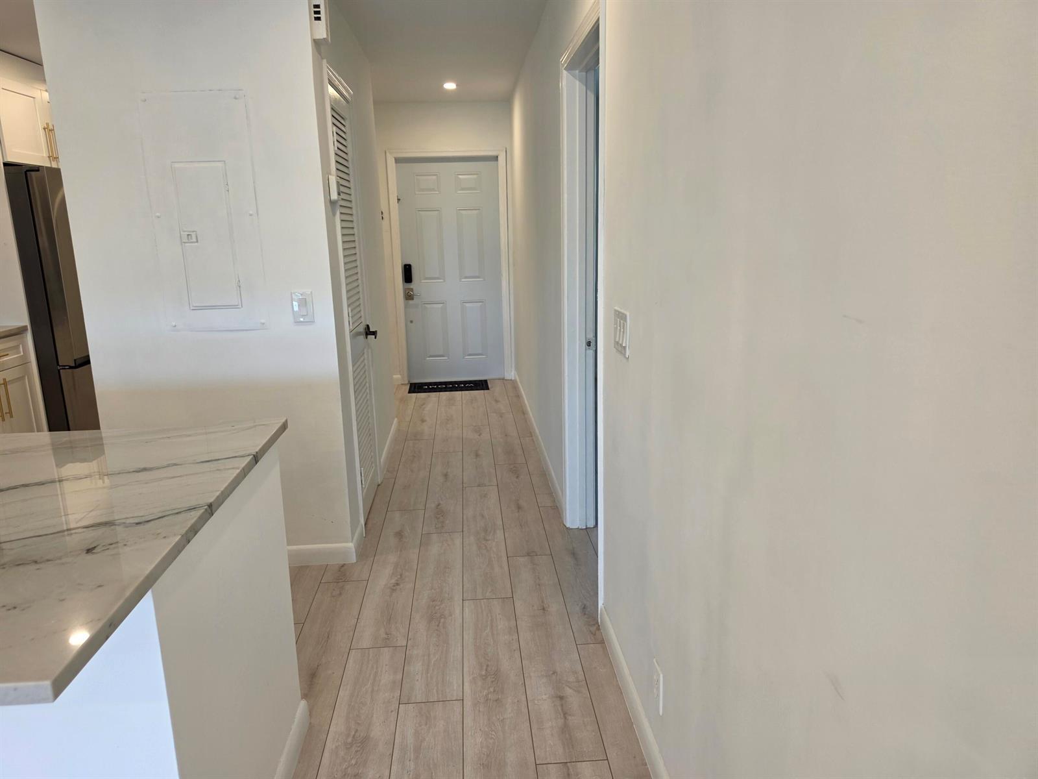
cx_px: 519
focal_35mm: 23
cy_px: 390
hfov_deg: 73.9
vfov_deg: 58.9
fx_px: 690
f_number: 1.4
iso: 64
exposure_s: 1/180
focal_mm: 6.5
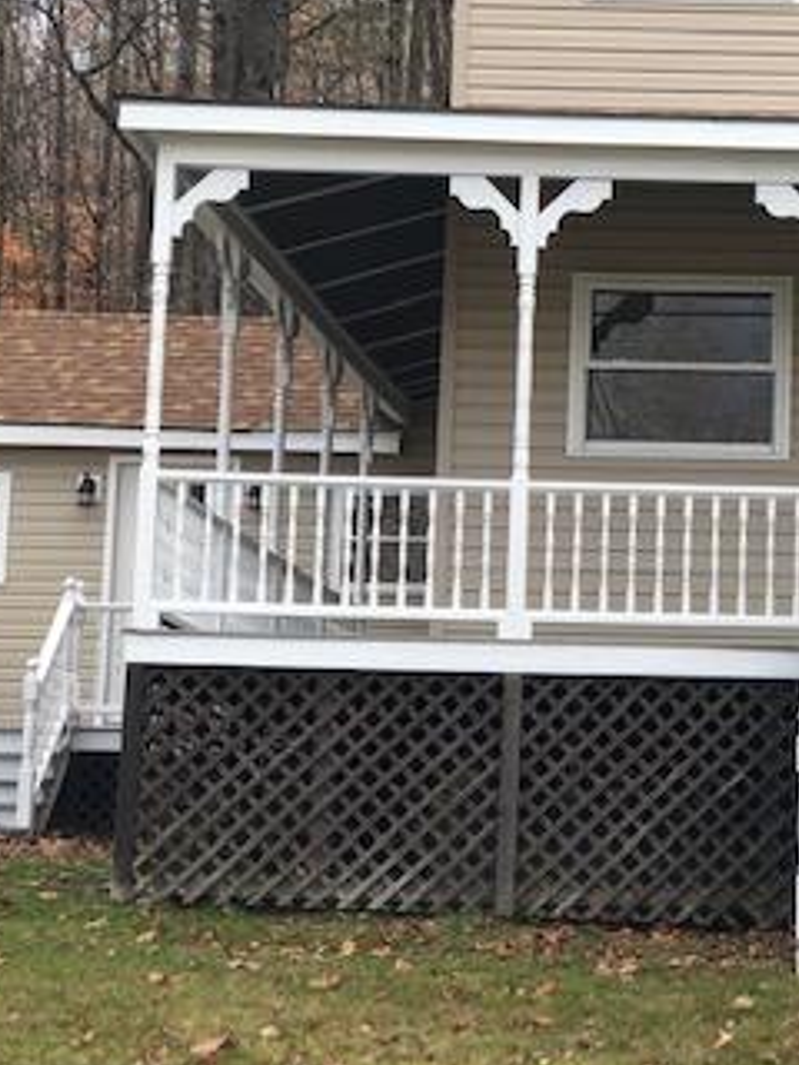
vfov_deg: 17.2
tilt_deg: +9.0
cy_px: 303
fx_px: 3508
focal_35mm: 114
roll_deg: -1.1
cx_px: 909
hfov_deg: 12.7
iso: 20
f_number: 2.8
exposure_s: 1/123
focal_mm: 6.6
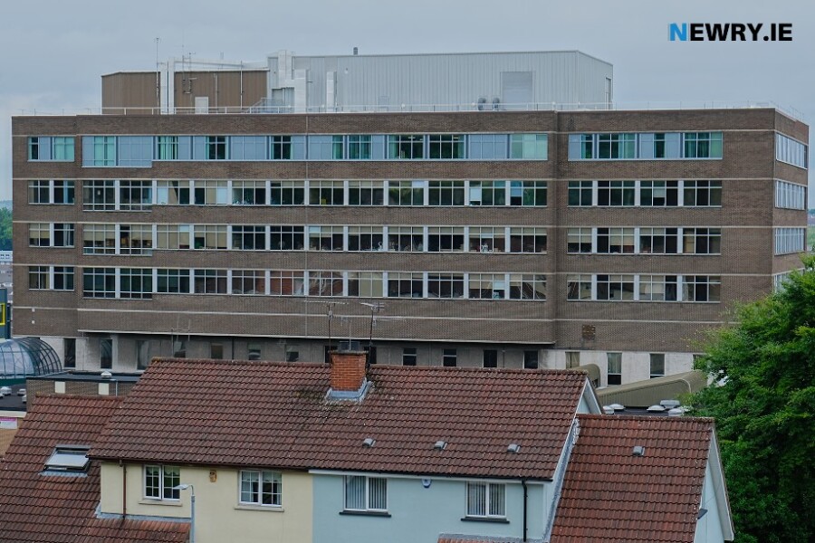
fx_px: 1653
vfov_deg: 18.7
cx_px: 408
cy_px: 272
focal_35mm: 73
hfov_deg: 27.7
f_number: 5
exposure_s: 1/1800
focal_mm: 48.4
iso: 800
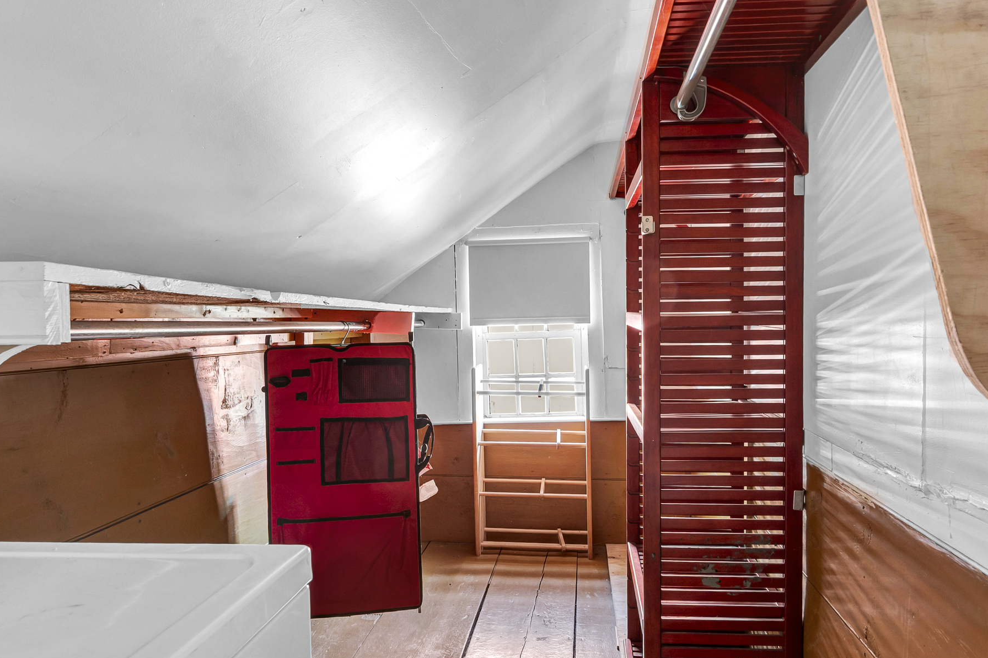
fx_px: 658
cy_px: 343
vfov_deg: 53.1
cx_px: 514
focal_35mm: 24
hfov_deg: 73.7
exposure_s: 1/2.5
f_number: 7.1
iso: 320
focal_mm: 14
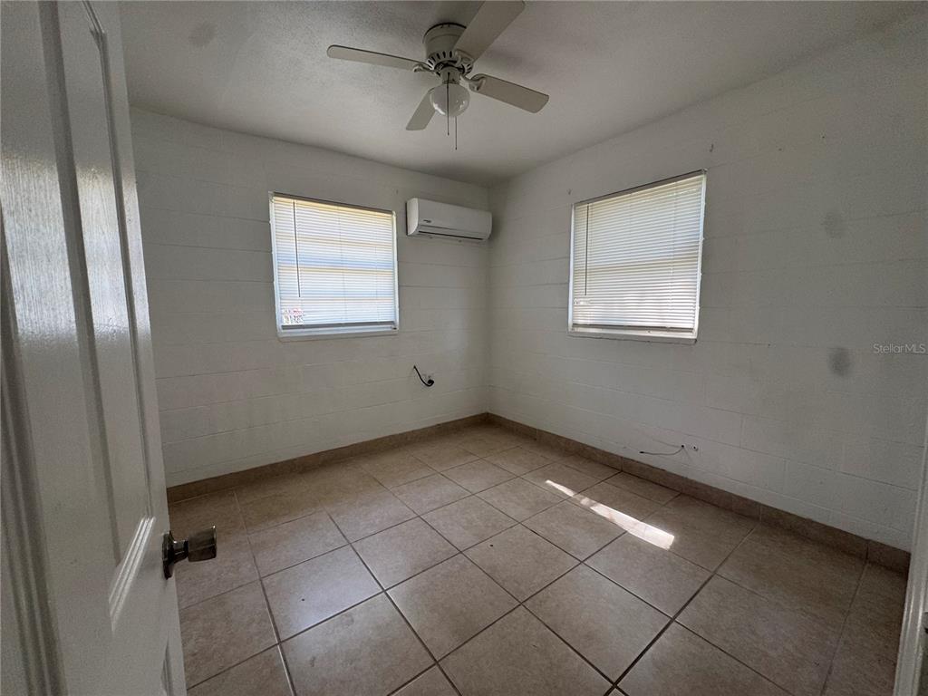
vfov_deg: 85.7
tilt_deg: -6.7
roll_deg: +1.0
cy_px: 348
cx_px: 464
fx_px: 375
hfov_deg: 102.1
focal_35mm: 14
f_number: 2.2
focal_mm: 2.22
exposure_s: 1/99
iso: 80
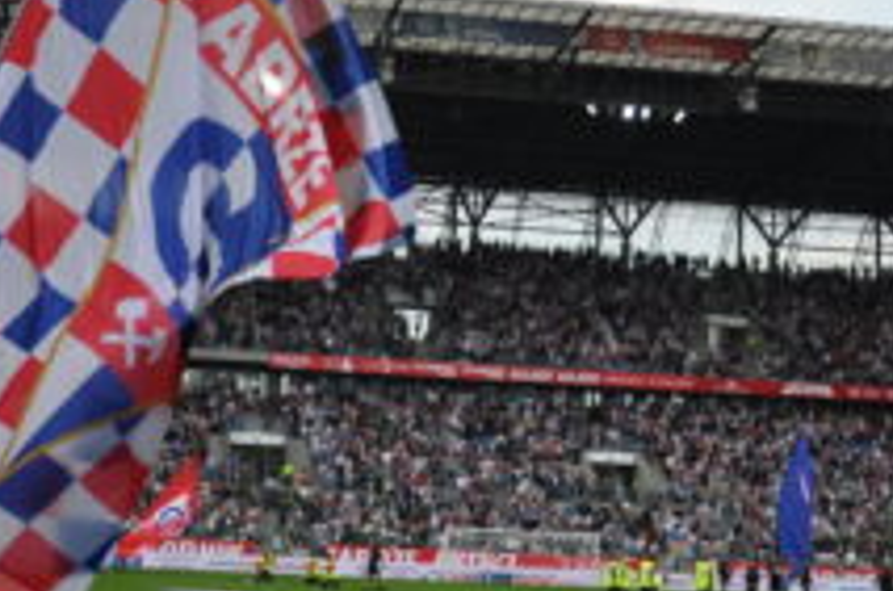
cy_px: 249
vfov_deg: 13.8
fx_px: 2450
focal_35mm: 99
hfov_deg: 20.7
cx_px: 446
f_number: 3.8
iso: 250
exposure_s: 1/500
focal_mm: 24
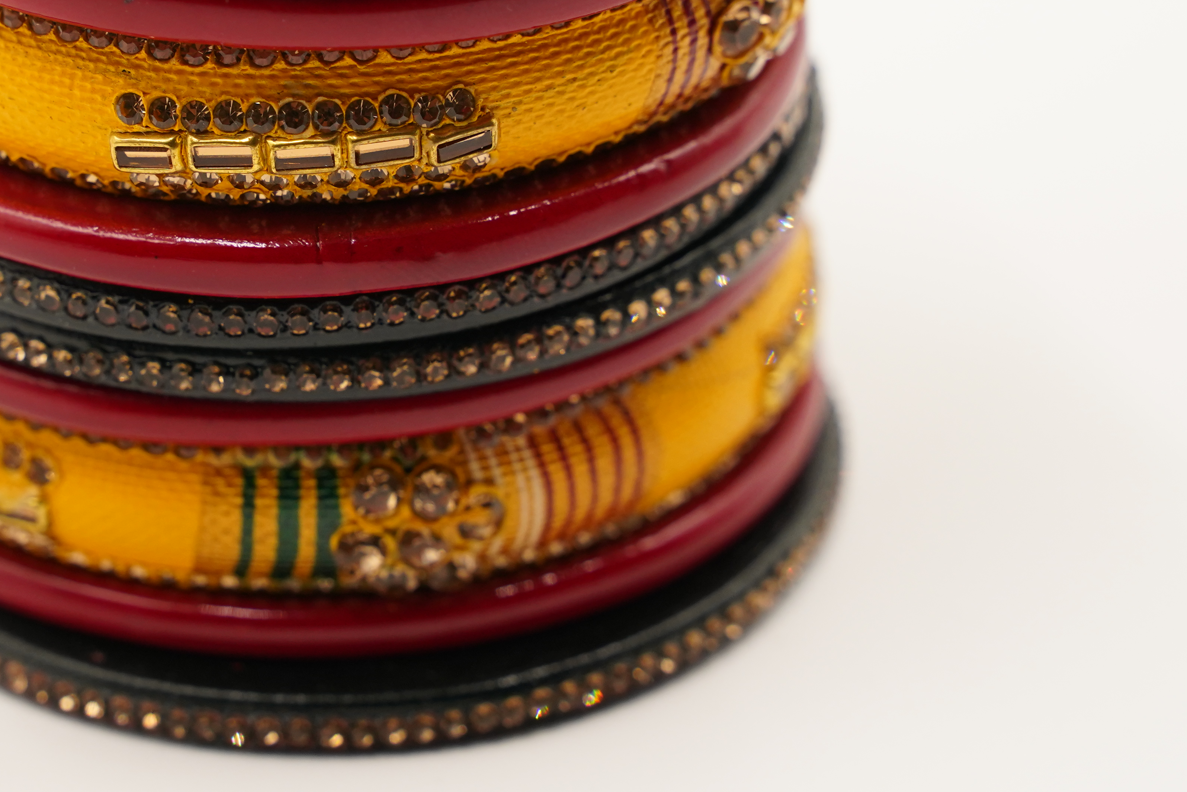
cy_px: 193
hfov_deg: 14.5
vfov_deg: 9.7
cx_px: 309
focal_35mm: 141
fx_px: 4649
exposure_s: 1/250
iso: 1600
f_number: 7.1
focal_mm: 75
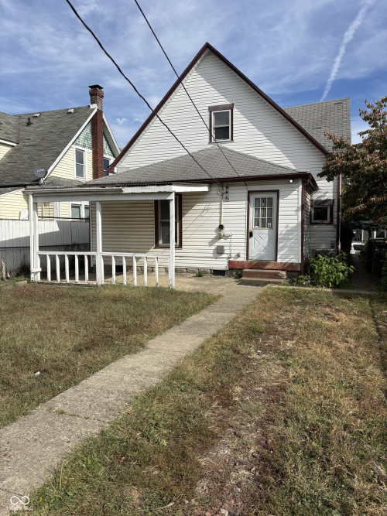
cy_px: 258
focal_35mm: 26
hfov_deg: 53.0
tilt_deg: -4.1
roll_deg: -0.6
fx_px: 388
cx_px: 194
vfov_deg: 67.3
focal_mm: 5.96
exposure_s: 1/4255
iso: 50
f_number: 1.6
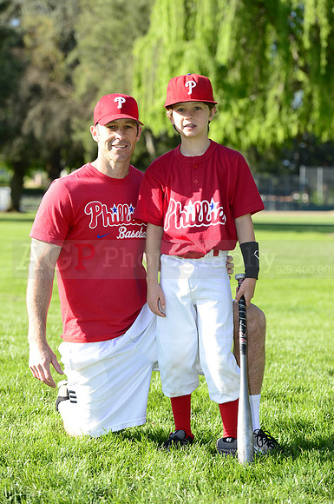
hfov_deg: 13.6
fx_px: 1396
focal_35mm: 100
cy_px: 252
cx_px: 167
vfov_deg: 20.4
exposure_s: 1/500
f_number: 5
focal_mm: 100
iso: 200
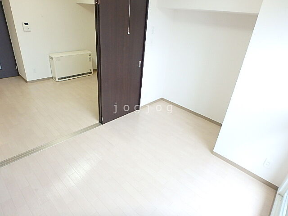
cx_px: 144
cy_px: 108
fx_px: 175
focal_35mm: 21
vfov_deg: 63.4
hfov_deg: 79.0
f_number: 3.5
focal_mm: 3.7
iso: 320
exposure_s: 1/30
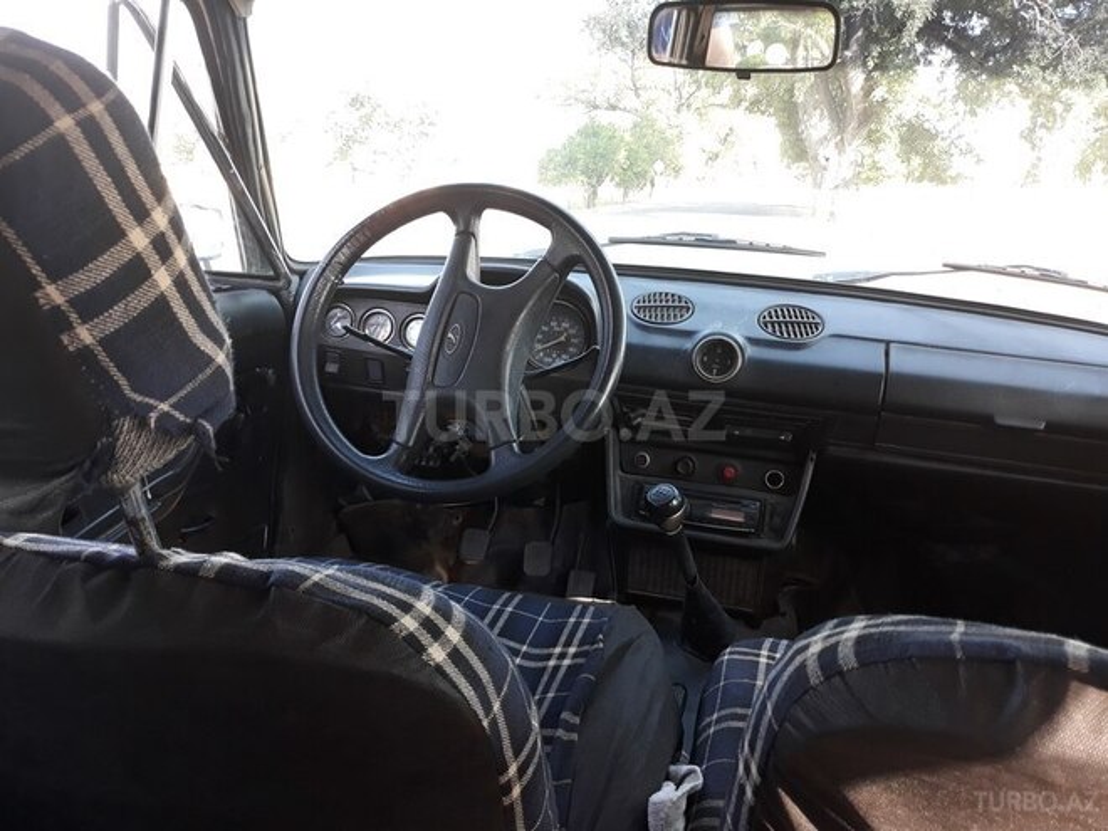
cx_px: 554
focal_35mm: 27
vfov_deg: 51.4
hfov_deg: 65.3
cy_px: 416
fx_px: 864
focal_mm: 3.71
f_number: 1.7
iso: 80
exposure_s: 1/100
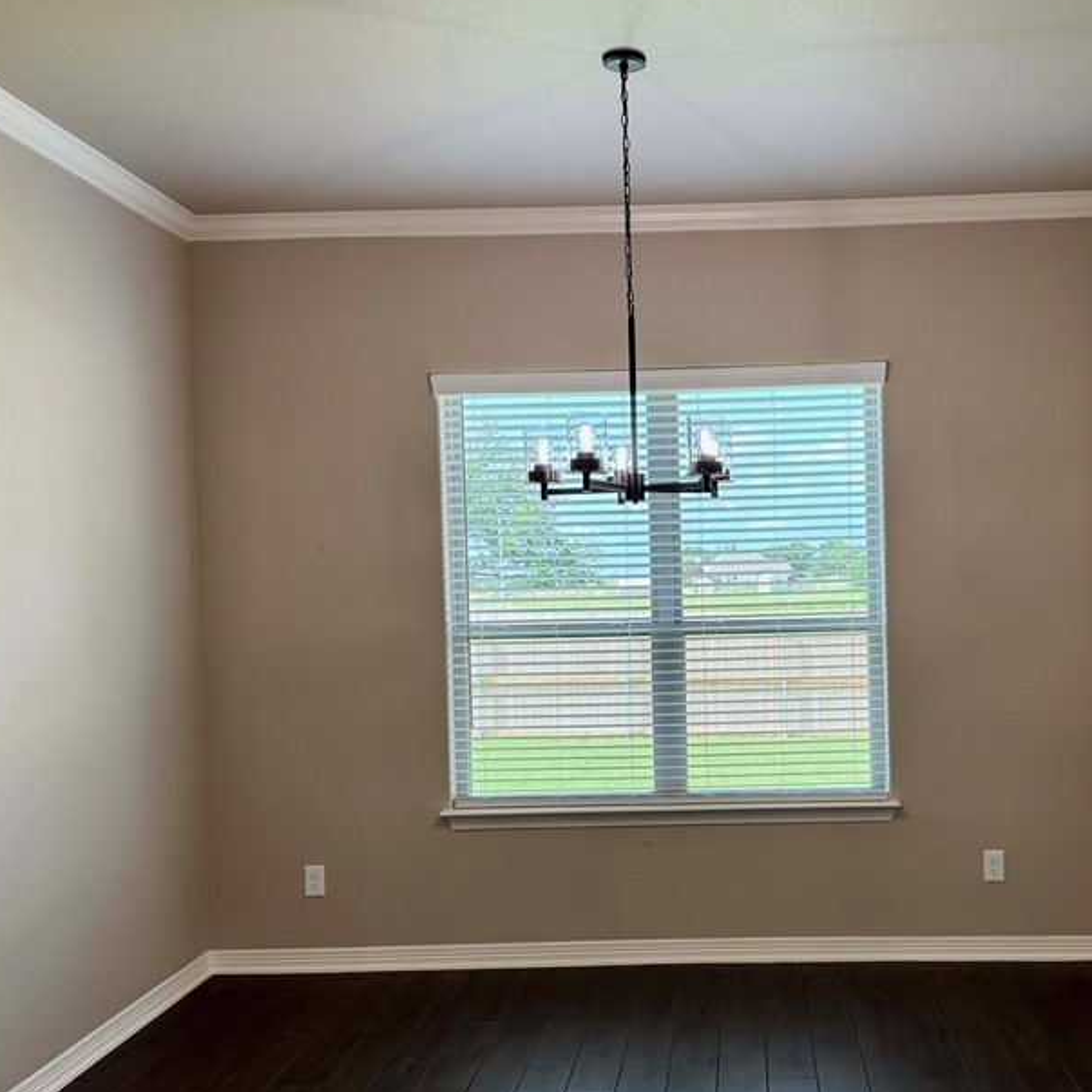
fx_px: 1285
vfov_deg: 46.0
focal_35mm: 36
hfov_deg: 45.5
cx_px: 701
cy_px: 608
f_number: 1.78
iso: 80
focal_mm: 6.76
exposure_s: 1/168
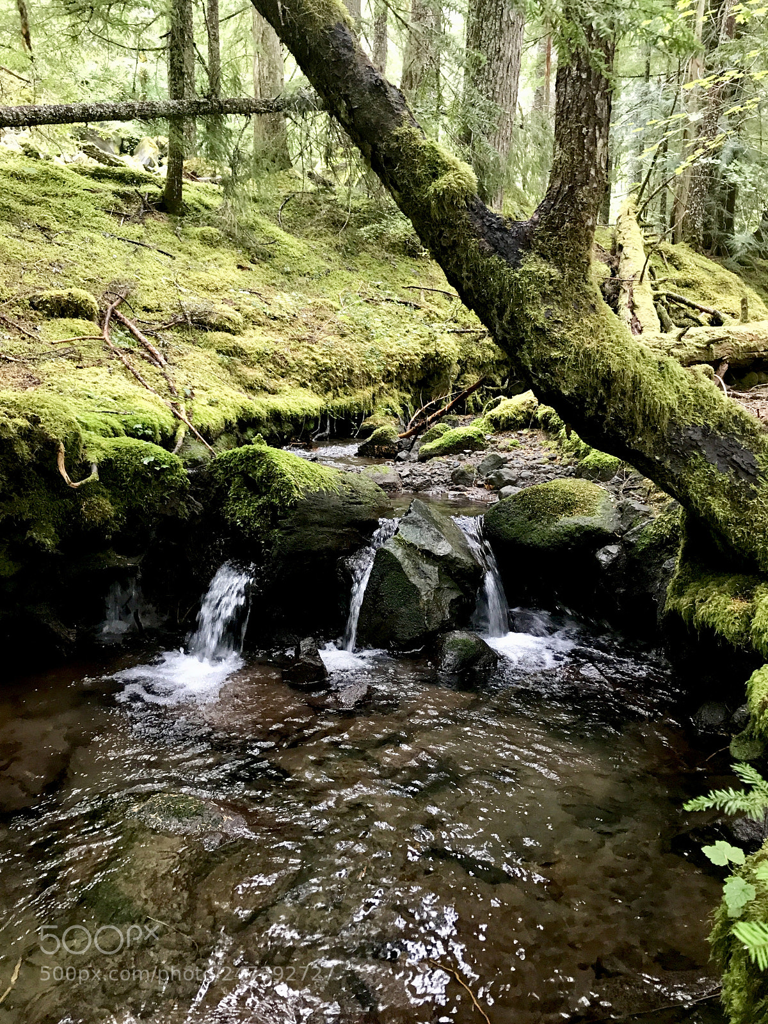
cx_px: 384
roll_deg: -0.8
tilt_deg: -9.1
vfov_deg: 63.4
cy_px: 512
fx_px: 828
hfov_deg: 49.7
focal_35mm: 28
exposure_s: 1/15
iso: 50
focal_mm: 3.99
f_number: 1.8
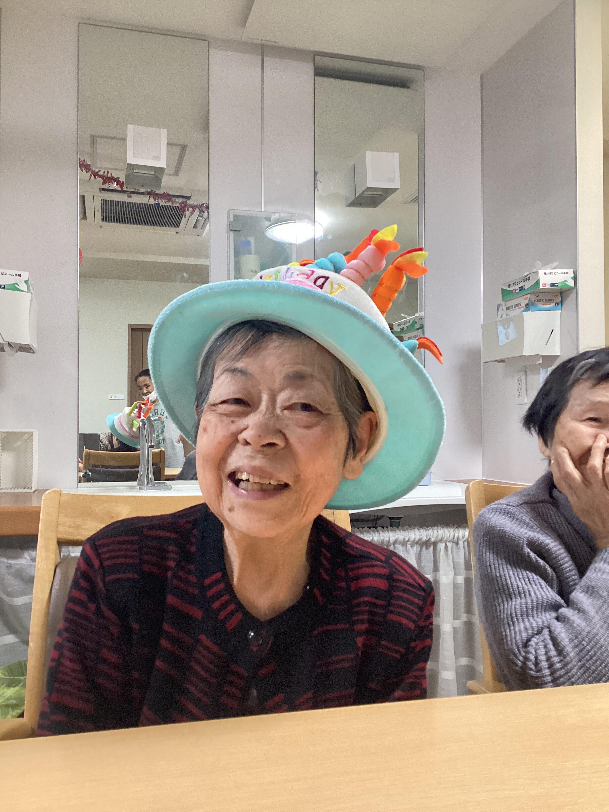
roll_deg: +0.2
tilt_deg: +0.8
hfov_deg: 45.4
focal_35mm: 31
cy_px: 406
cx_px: 304
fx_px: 727
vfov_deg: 58.4
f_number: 2.4
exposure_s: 1/50
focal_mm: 3.3
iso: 320
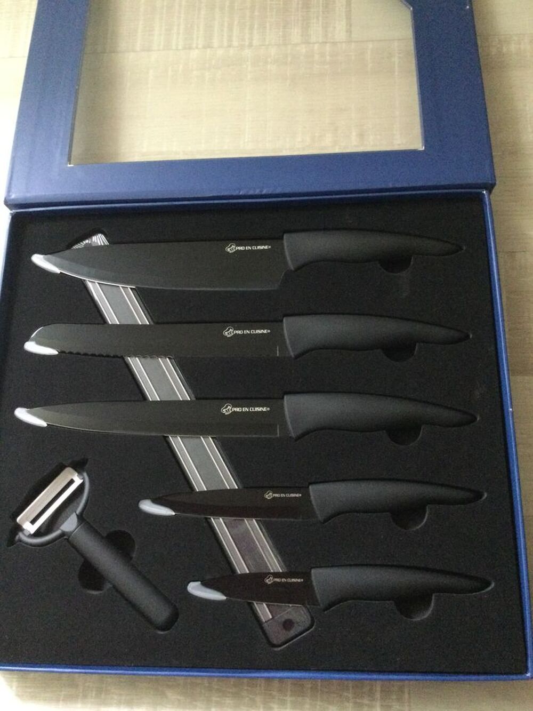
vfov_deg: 58.3
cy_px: 356
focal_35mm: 31
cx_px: 266
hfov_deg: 45.4
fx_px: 636
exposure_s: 1/17
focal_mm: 3.3
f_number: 2.4
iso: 320
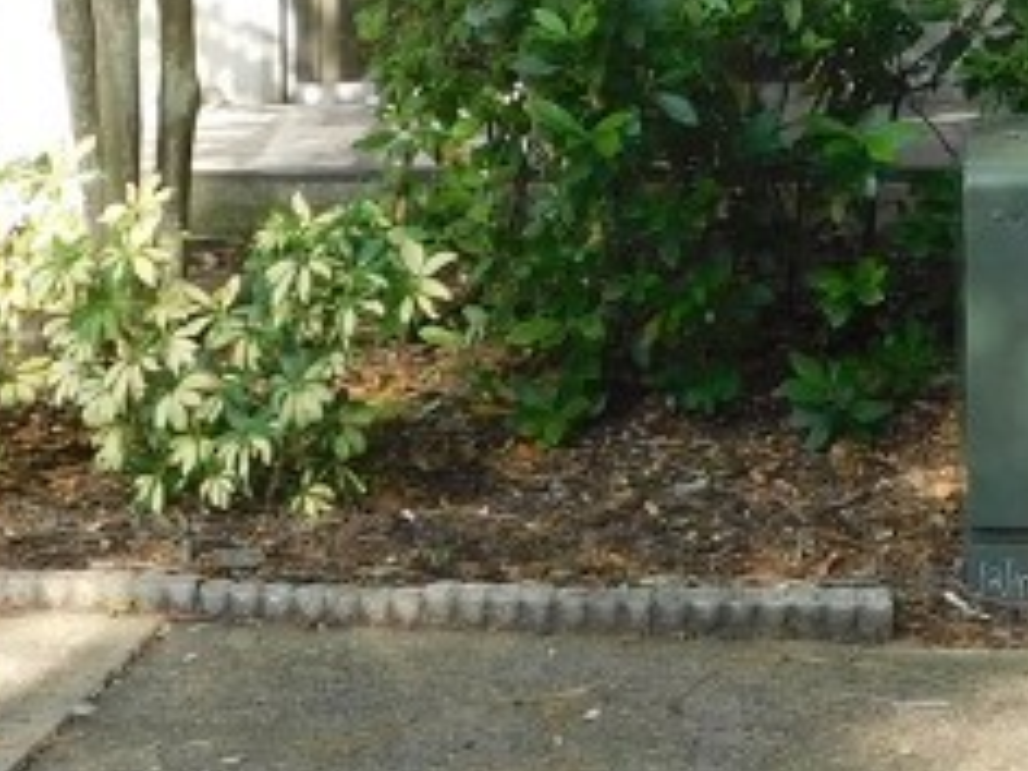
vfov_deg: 14.5
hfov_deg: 19.6
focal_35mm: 100
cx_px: 632
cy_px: -30
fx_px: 2970
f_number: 3
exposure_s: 1/200
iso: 125
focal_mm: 4
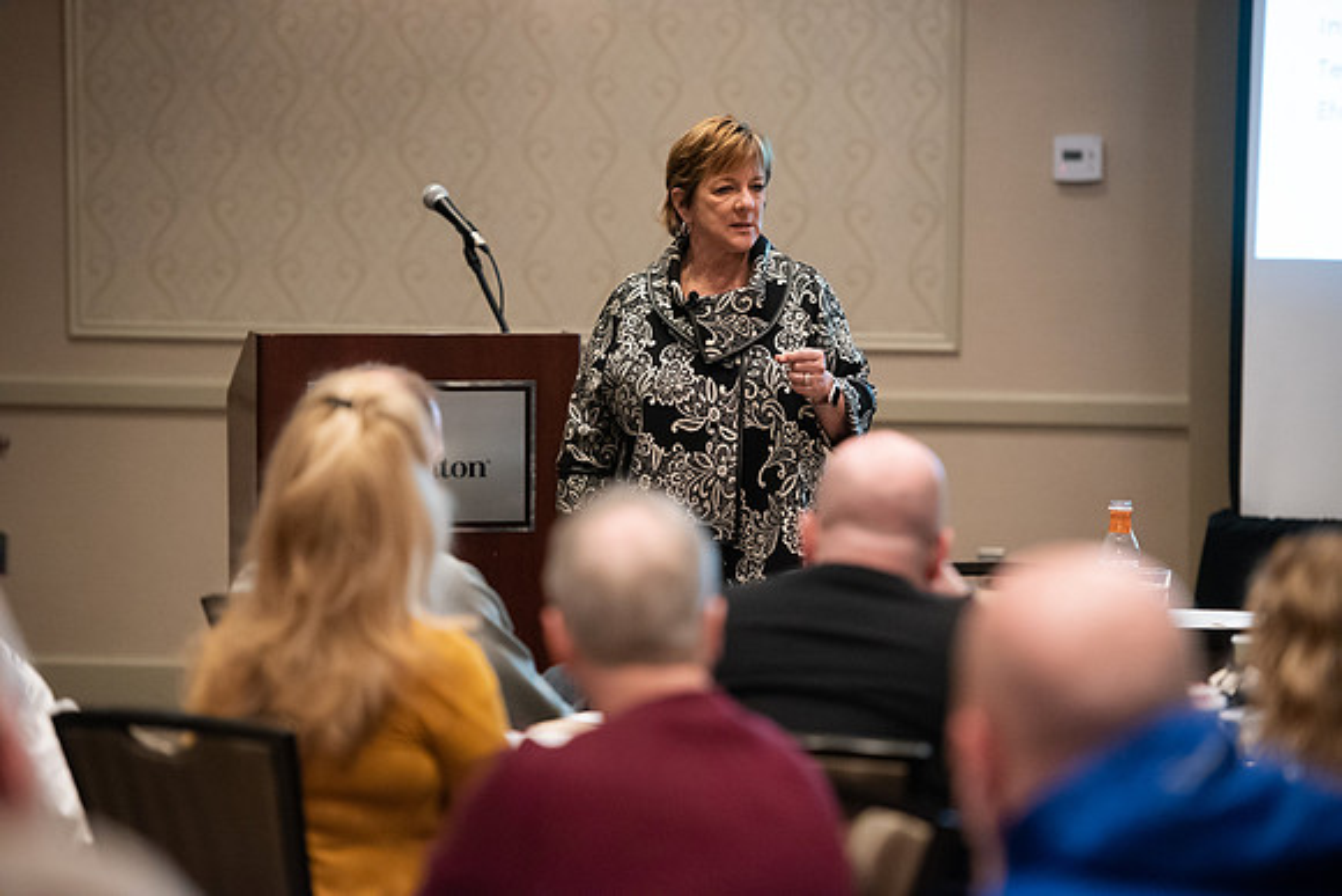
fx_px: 5966
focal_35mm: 160
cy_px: 448
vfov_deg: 8.6
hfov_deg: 12.8
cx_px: 671
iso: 5000
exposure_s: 1/200
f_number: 2.8
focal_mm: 160
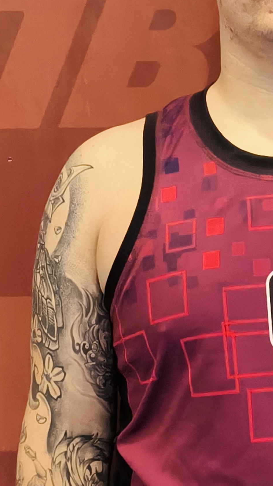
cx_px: 280
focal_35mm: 71
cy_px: 109
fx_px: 914
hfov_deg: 16.6
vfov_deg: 29.2
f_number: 1.9
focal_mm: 6.92
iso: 1000
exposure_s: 1/281
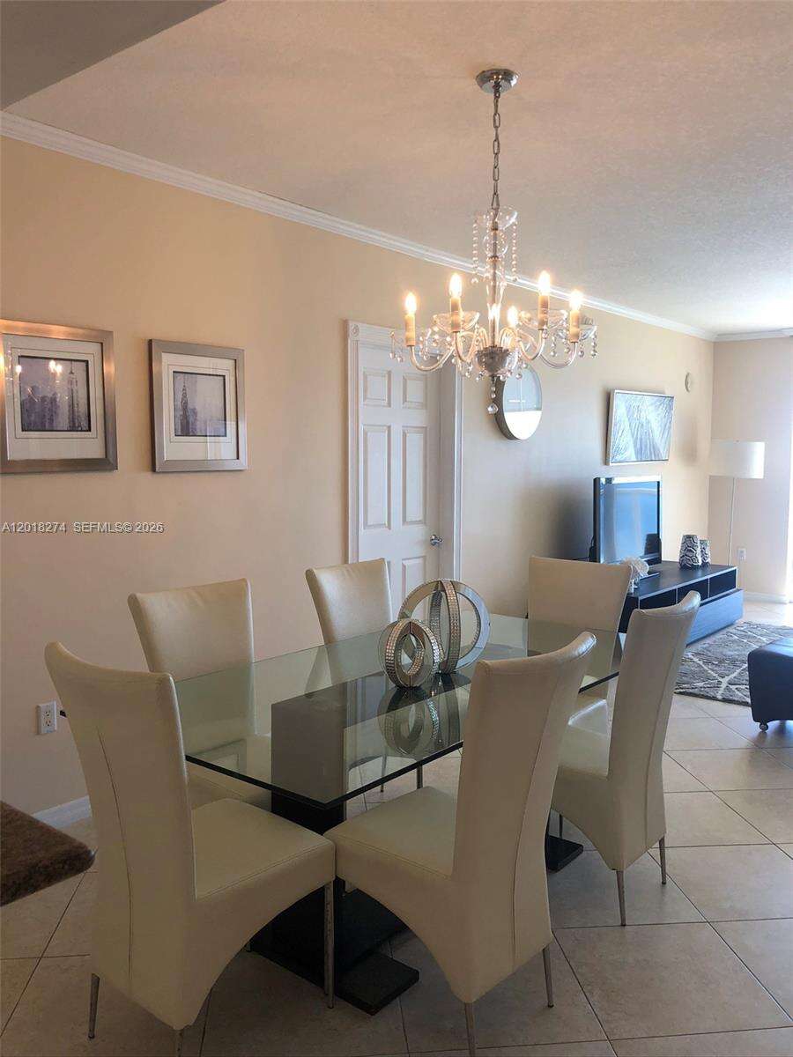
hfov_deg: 49.7
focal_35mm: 28
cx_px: 396
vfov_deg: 63.4
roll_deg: +0.6
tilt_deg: -5.0
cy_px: 528
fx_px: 855
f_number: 1.8
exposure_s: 1/120
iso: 50
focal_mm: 4
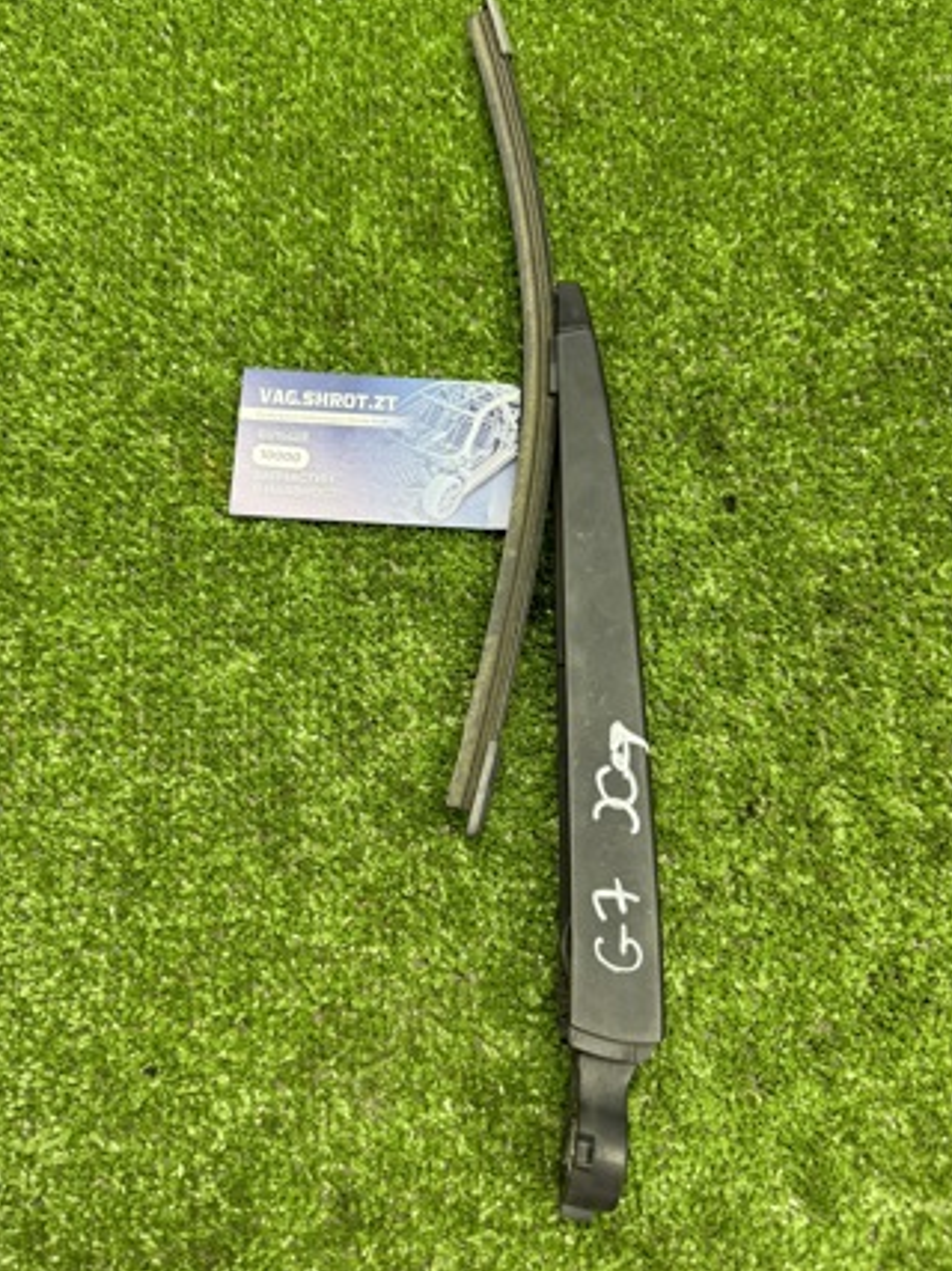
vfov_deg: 65.3
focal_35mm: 27
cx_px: 449
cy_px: 604
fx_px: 991
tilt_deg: -73.9
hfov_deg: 51.3
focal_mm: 6.76
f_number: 1.78
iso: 125
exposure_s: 1/100
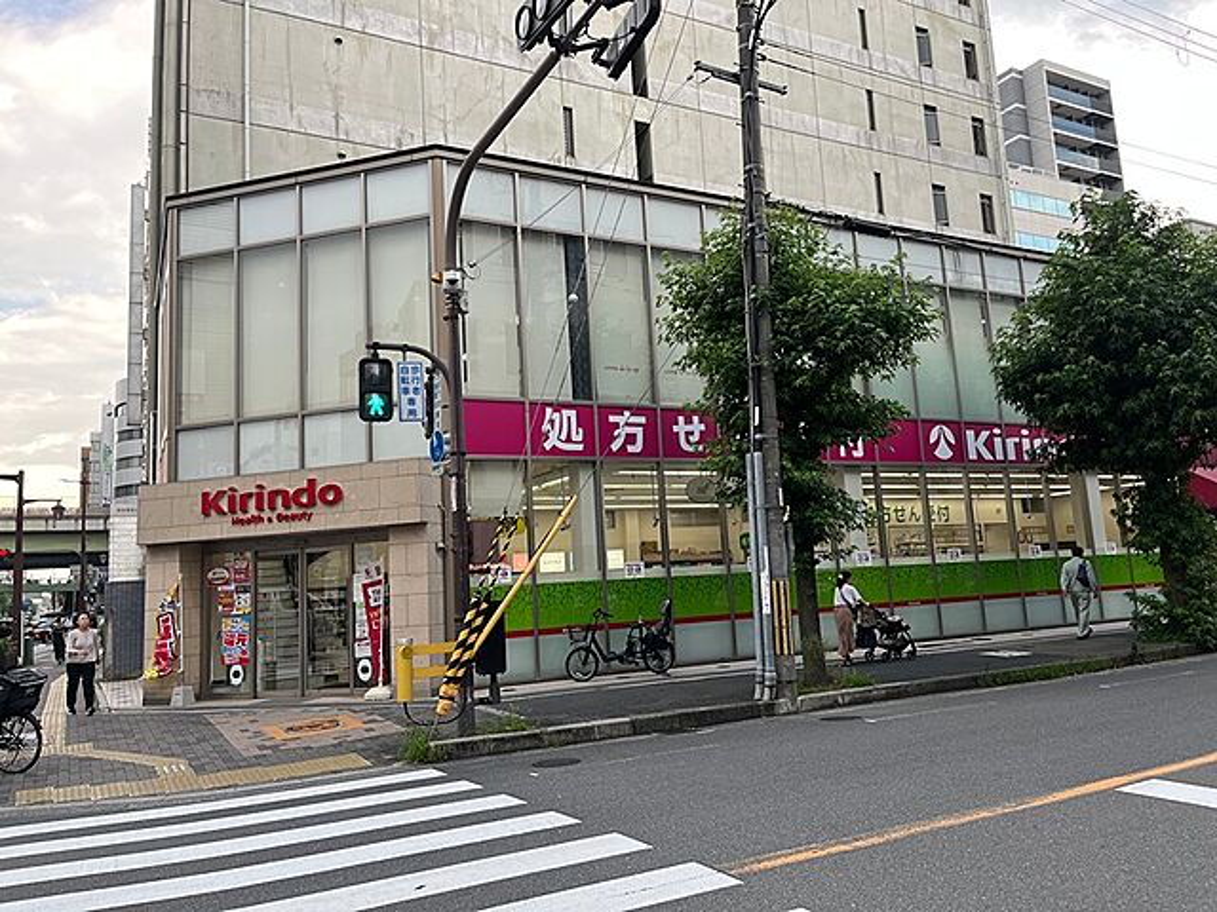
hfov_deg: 67.3
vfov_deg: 53.1
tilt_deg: +8.3
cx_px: 608
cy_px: 456
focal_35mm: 26
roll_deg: +3.7
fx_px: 914
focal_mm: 5.1
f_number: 1.6
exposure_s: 1/362
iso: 50
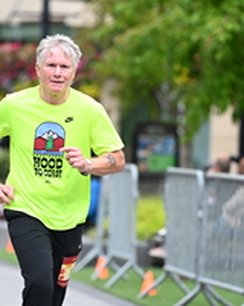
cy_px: 130
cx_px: 80
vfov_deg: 4.7
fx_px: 3737
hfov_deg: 3.7
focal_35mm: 414
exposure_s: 1/1600
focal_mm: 160
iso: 640
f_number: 2.8
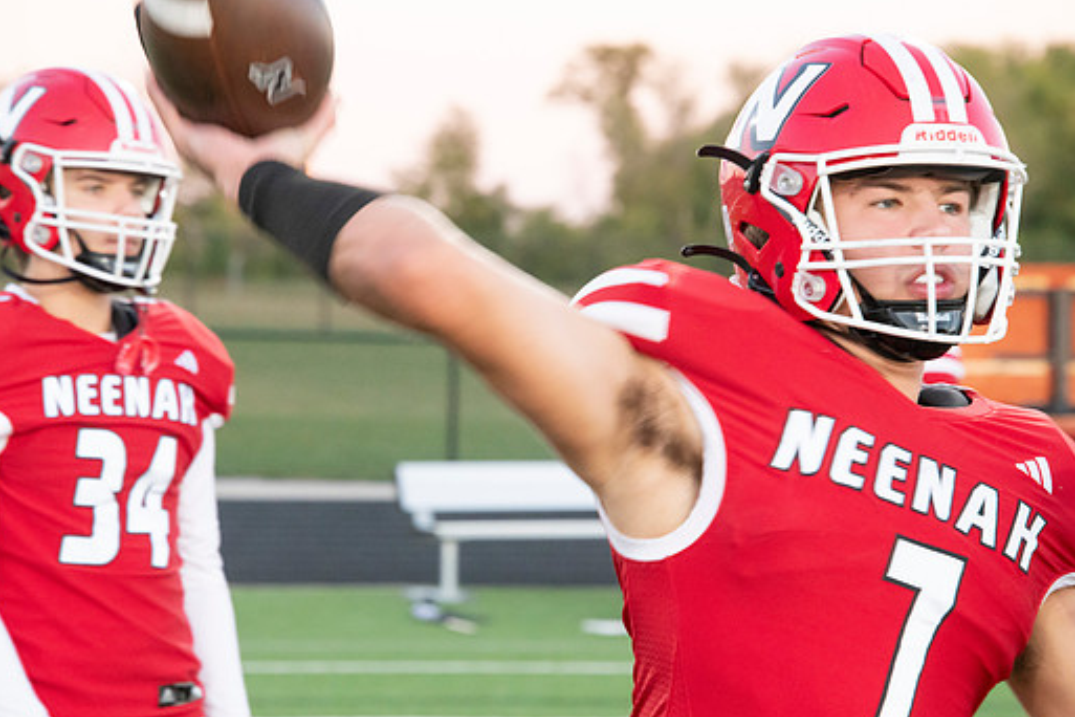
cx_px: 530
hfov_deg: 9.1
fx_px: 6748
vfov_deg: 6.1
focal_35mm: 226
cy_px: 399
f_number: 9
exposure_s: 1/320
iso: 8000
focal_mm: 200
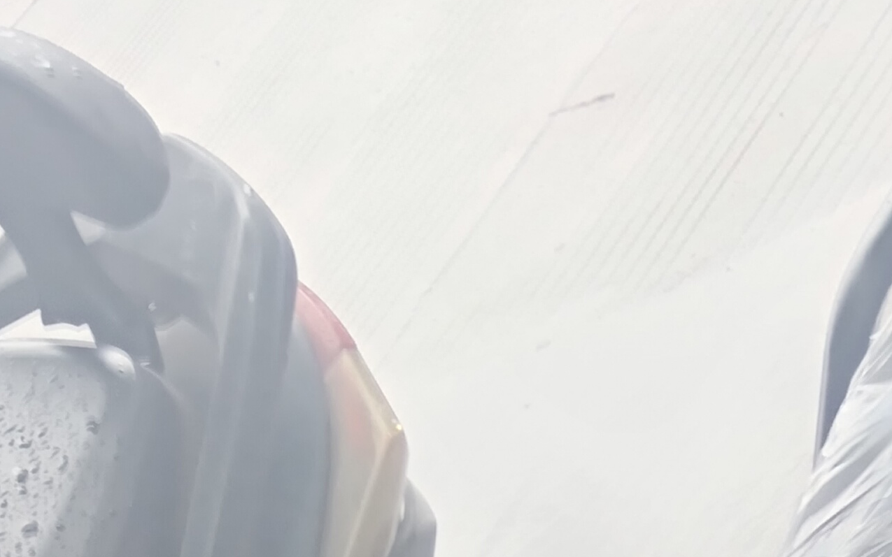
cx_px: 797
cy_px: 1891
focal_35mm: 130
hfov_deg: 15.9
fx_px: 3160
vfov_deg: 8.0
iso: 388
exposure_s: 1/120
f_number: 1.9
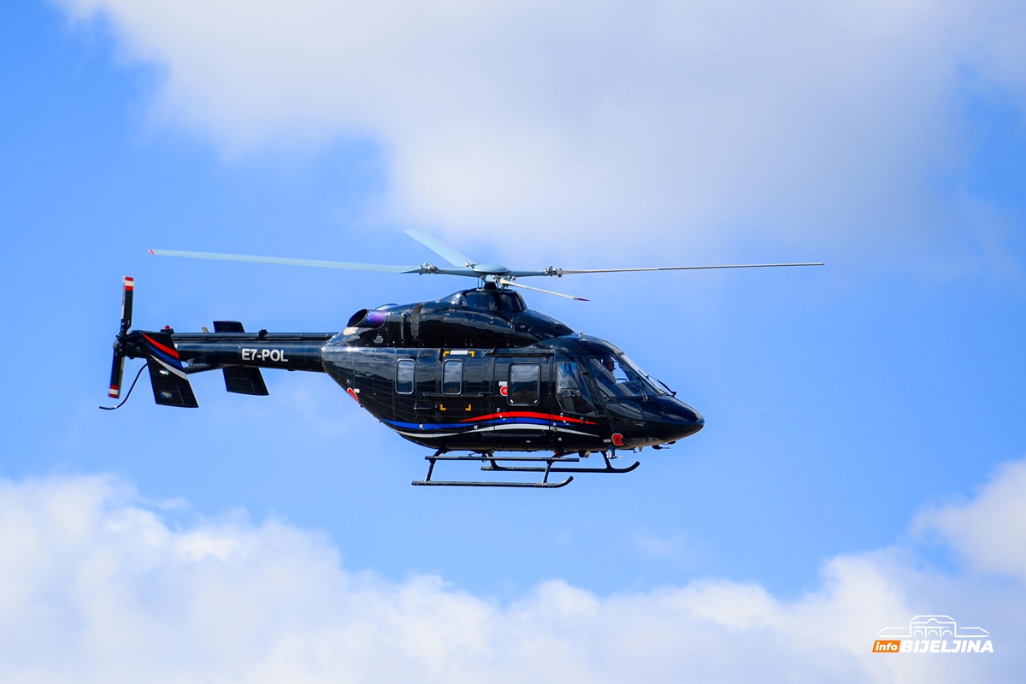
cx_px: 513
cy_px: 342
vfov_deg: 6.9
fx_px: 5700
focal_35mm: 200
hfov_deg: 10.3
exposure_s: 1/8000
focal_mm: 200
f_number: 2.8
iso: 320
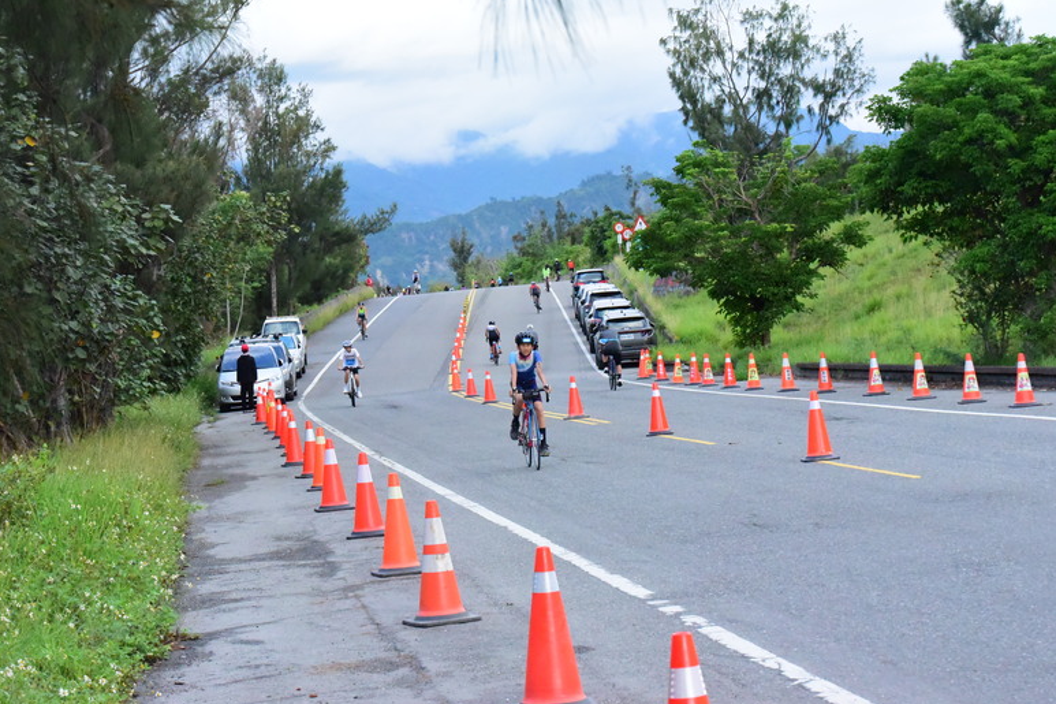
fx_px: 2903
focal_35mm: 99
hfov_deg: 20.6
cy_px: 353
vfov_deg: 13.8
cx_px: 531
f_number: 13
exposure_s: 1/2500
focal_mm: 98
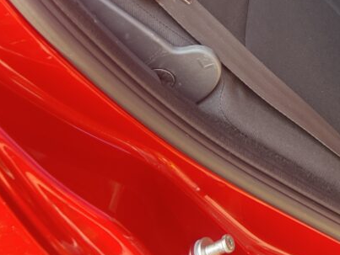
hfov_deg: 25.7
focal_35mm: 66
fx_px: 649
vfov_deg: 21.0
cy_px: -37
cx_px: 428
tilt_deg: -31.8
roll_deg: +8.2
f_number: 1.5
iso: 125
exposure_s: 1/120
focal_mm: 5.7
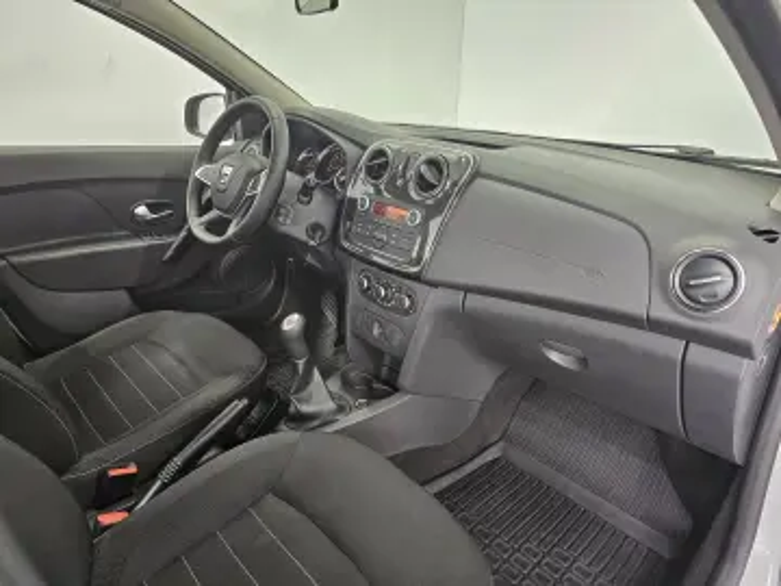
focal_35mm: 23
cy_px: 293
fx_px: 519
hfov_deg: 73.9
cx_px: 390
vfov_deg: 58.9
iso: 200
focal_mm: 6.3
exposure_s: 1/100
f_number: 1.7
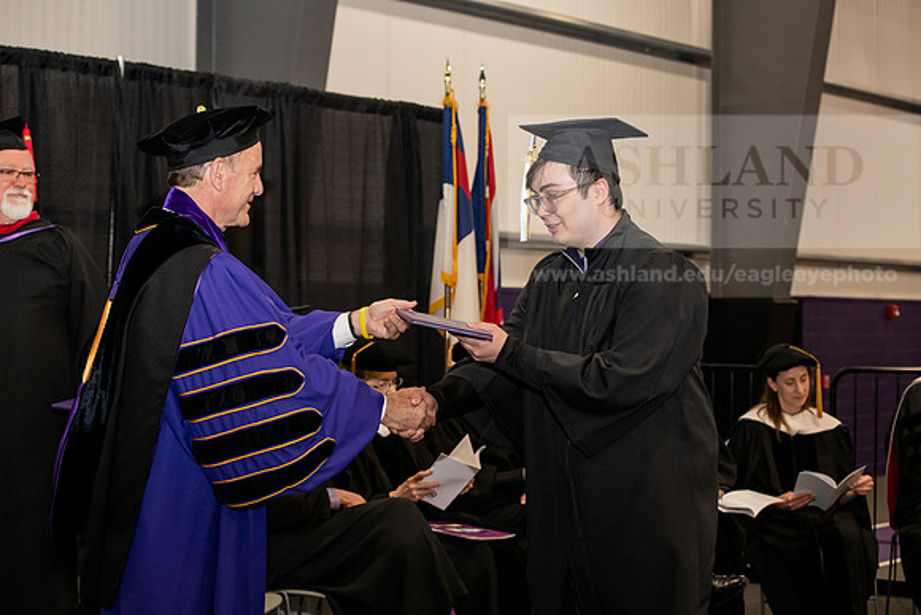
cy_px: 308
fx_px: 1791
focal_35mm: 70
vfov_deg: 19.5
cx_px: 460
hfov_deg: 28.8
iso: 2500
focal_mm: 70
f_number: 5.6
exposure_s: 1/200
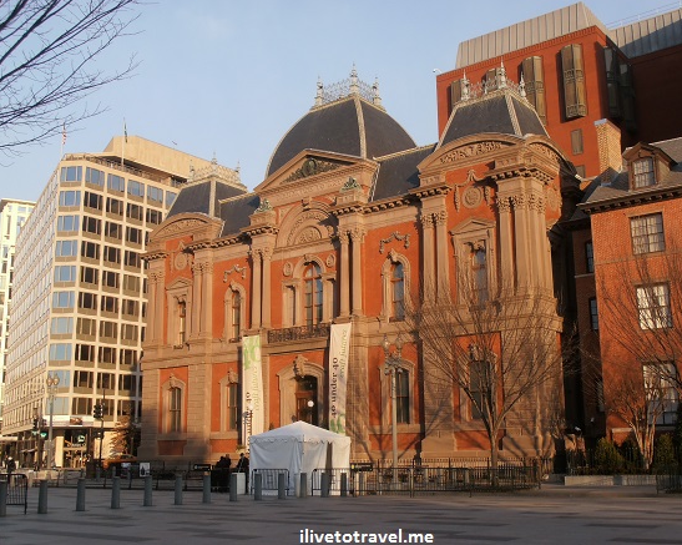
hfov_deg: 43.8
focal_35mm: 42
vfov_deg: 35.6
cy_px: 274
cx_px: 364
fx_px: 847
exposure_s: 1/60
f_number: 10.1
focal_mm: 7.15
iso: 80
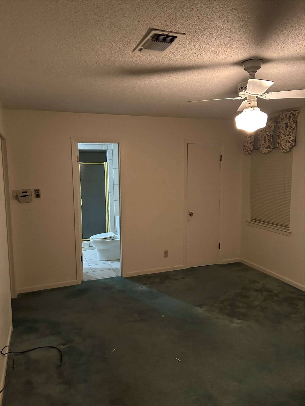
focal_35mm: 26
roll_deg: +0.5
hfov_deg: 53.1
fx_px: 305
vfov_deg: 67.3
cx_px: 152
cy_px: 203
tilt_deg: -7.3
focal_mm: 5.7
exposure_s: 1/30
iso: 500
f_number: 1.5
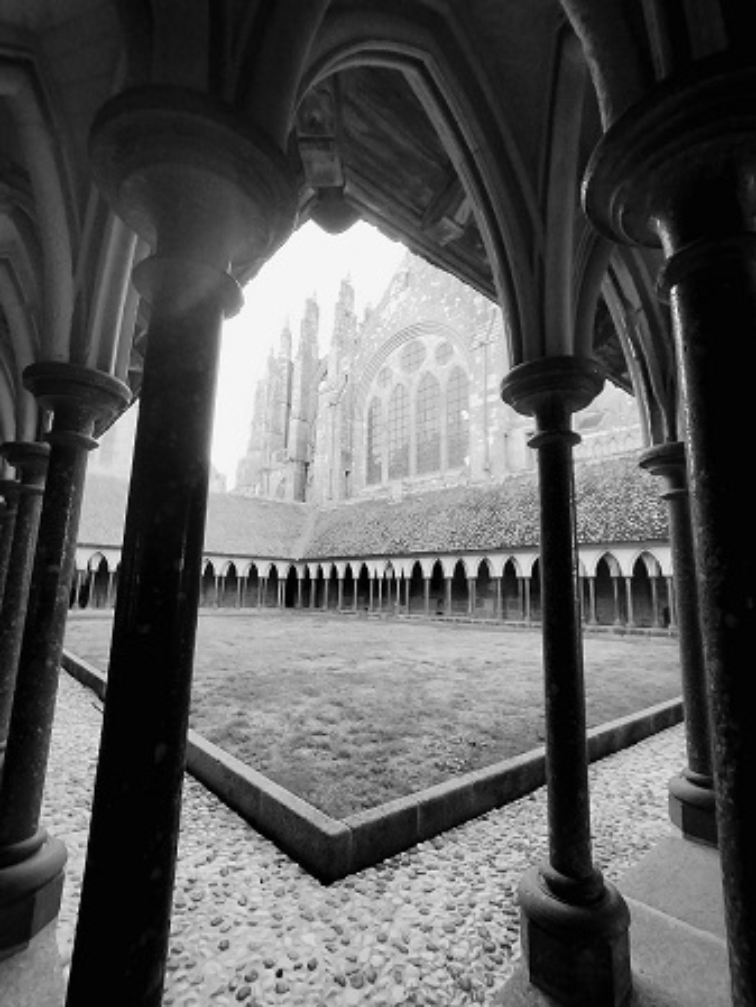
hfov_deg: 74.8
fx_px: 495
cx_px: 378
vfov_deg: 91.0
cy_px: 504
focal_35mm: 17
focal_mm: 1.42
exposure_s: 1/107
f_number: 2.2
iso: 100
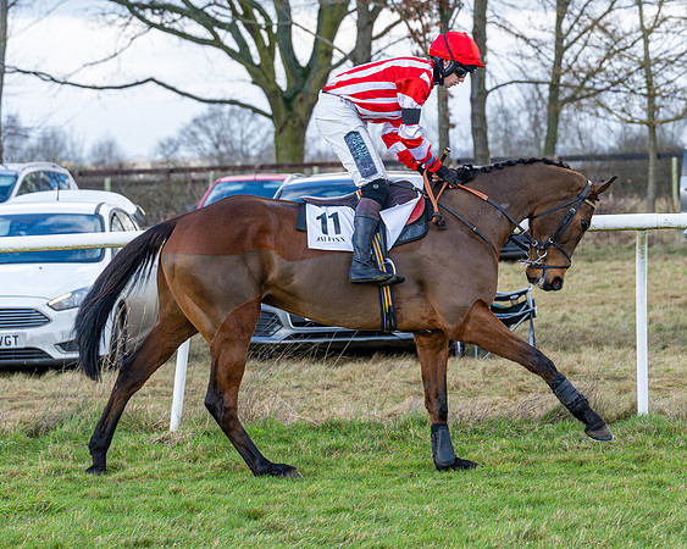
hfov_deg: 9.9
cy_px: 303
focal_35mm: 195
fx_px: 3964
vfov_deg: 7.9
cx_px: 375
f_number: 4
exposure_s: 1/1250
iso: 500
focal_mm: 93
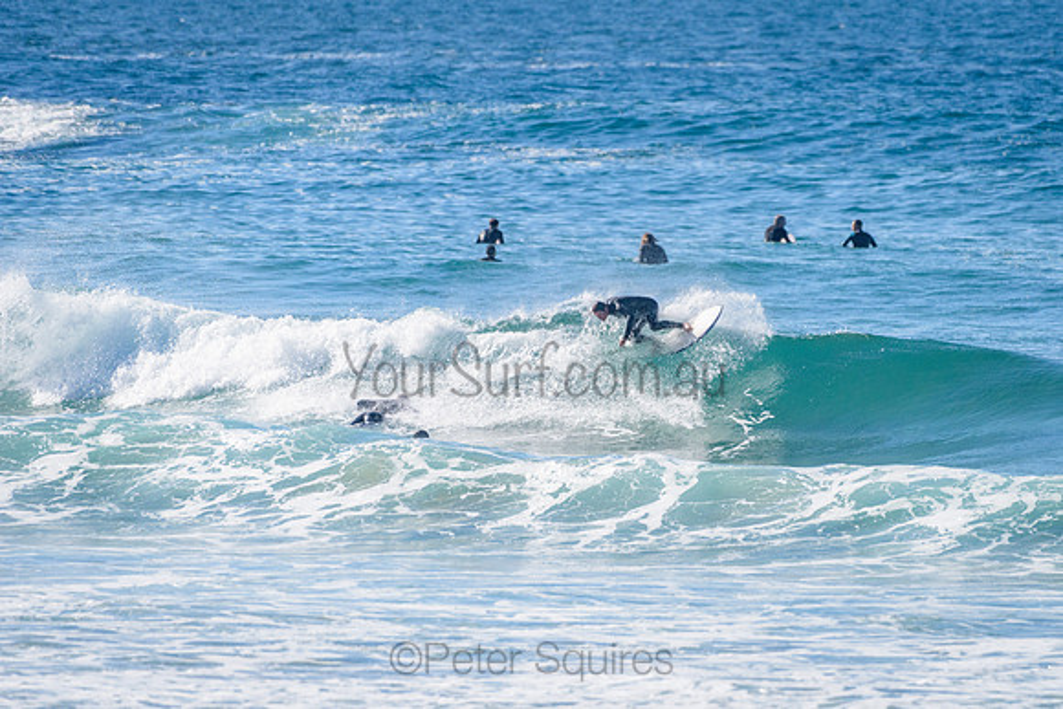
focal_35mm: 613
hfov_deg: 3.4
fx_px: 18112
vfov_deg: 2.2
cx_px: 643
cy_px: 340
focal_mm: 500
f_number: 5.6
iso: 560
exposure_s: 1/8000
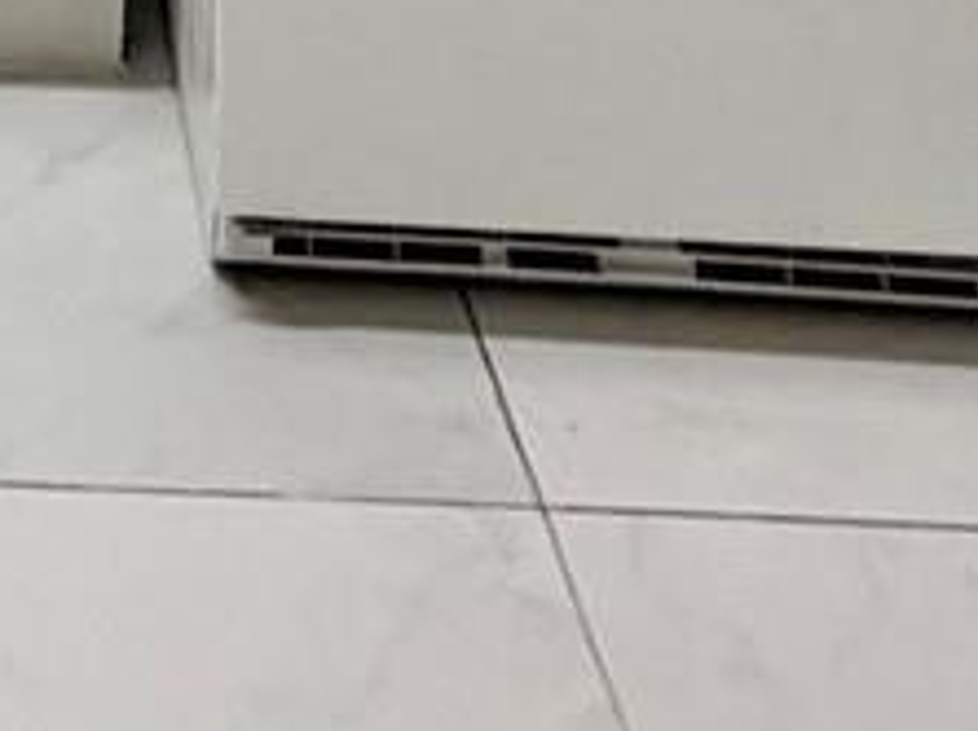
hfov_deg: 18.0
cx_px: -339
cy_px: -1259
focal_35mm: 101
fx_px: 2850
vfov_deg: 11.1
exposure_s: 1/120
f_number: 2.2
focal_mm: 2.22
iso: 320
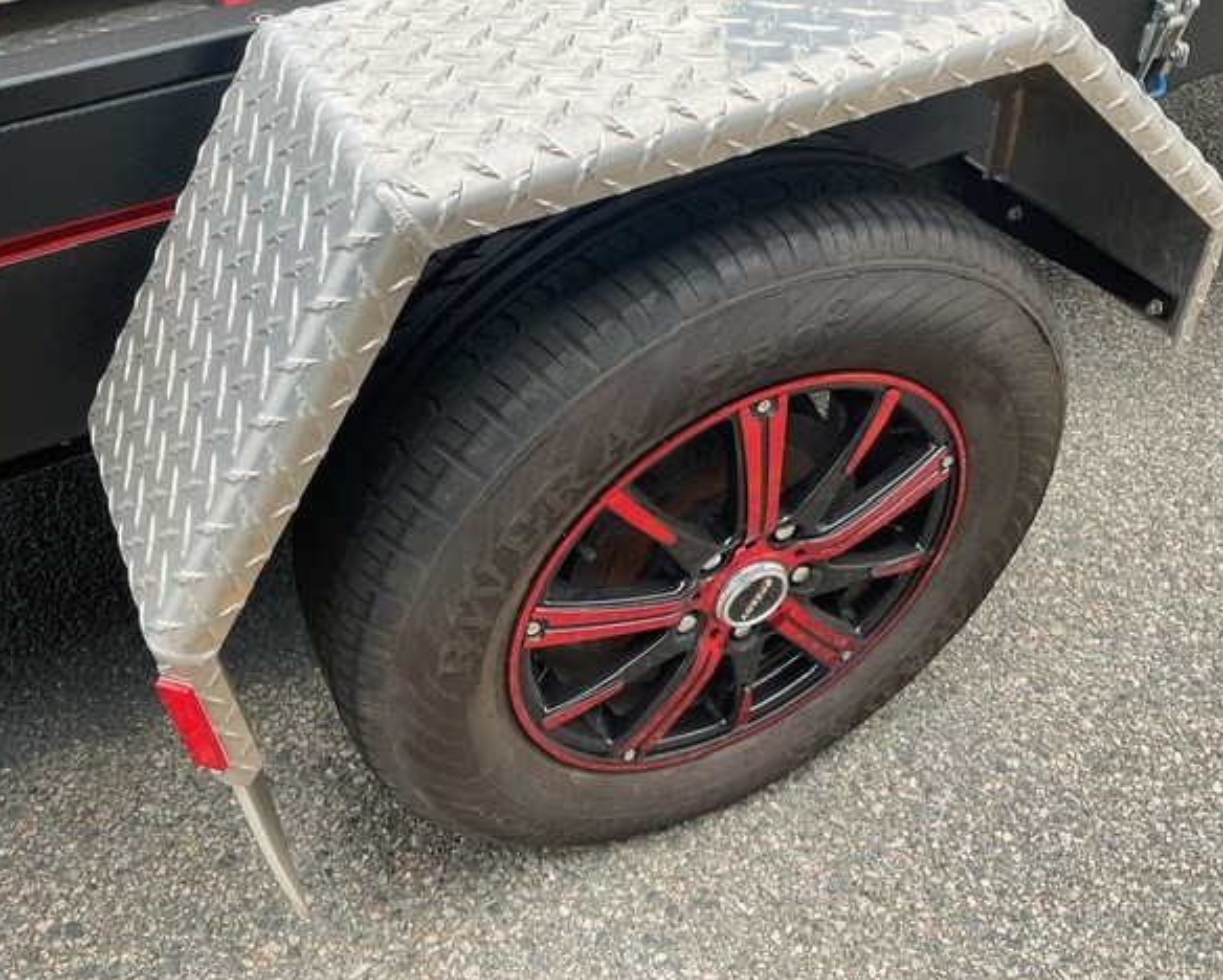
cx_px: 647
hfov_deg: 57.1
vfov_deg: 47.2
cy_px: 500
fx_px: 1123
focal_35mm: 31
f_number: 1.8
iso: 16
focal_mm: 3
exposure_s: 1/254
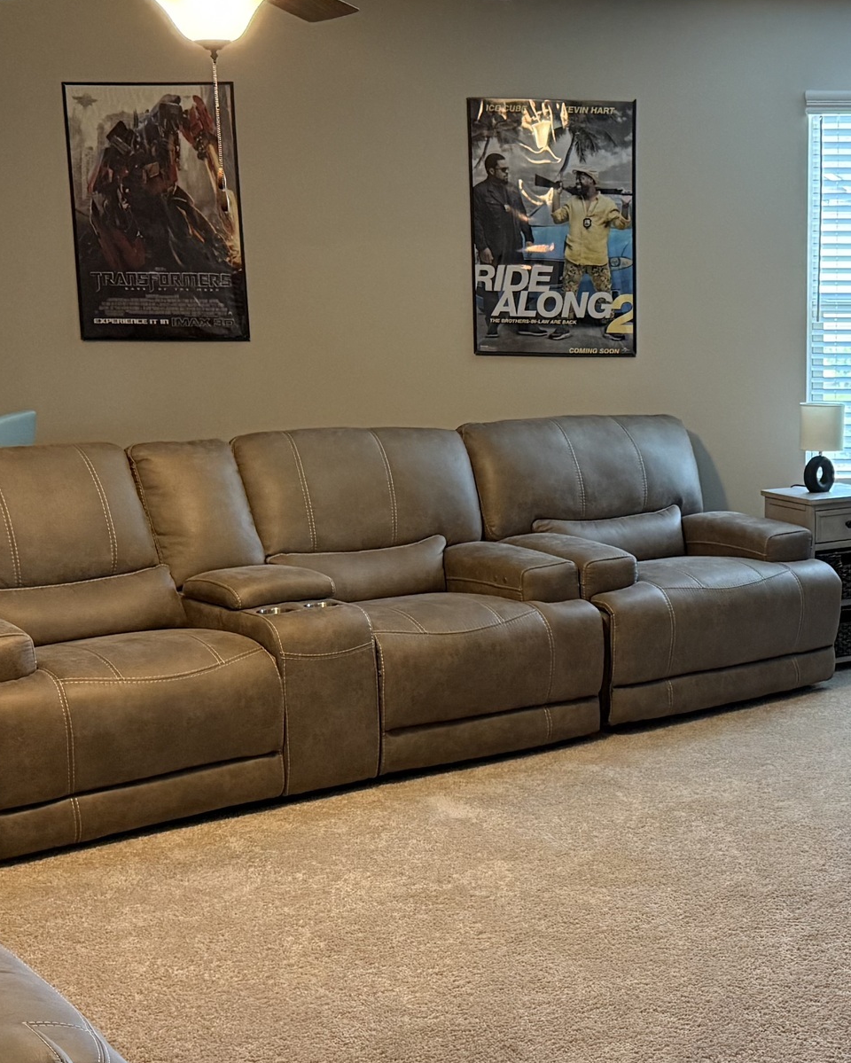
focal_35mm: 60
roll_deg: -0.5
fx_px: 1888
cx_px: 769
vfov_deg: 31.3
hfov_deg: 24.6
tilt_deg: -13.6
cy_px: 675
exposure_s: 1/60
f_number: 1.78
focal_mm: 6.76
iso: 640
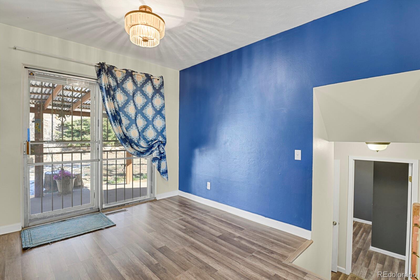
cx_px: 210
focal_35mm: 17
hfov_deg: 93.3
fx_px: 198
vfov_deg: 70.4
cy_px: 140
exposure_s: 1/20
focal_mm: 17
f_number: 8
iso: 12800
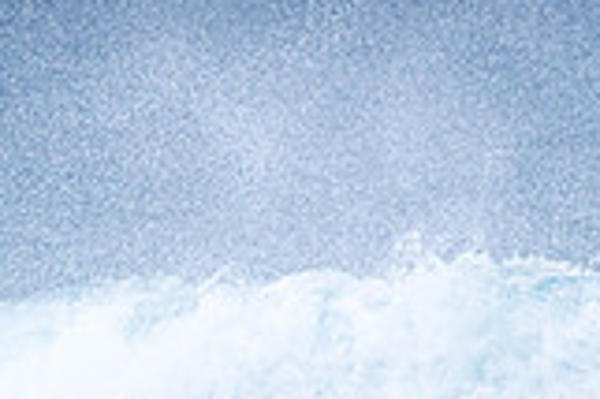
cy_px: 699
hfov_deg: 0.8
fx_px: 45053
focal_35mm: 2706
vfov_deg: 0.5
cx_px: 455
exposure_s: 1/2500
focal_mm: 500
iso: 1250
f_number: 5.6
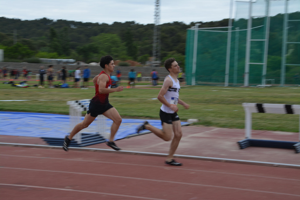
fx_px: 625
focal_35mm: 75
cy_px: 100
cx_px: 150
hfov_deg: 27.0
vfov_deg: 18.2
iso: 100
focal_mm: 50
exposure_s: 1/100
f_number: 8
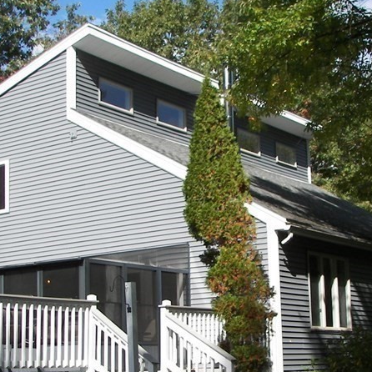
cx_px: 204
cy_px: 245
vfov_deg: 23.6
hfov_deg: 23.7
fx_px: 888
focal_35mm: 73
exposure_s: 1/640
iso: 50
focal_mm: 6
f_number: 2.8
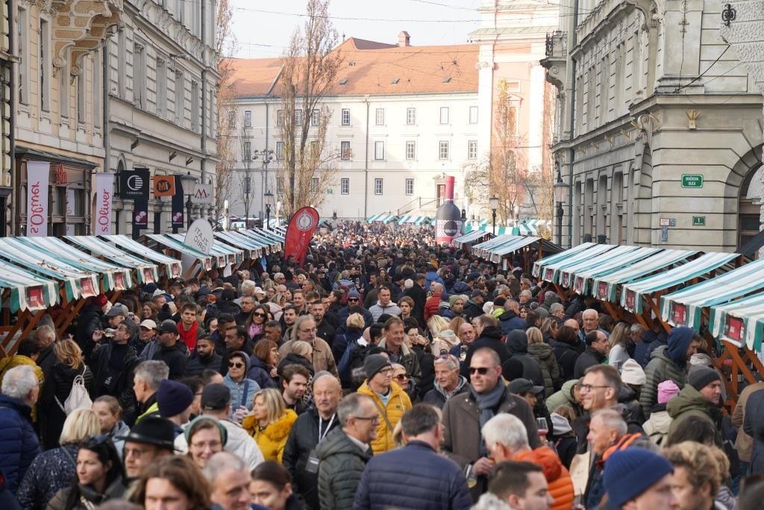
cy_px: 255
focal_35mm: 95
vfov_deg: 14.4
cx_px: 382
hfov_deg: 21.5
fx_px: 2016
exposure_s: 1/400
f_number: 5.6
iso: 500
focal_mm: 95
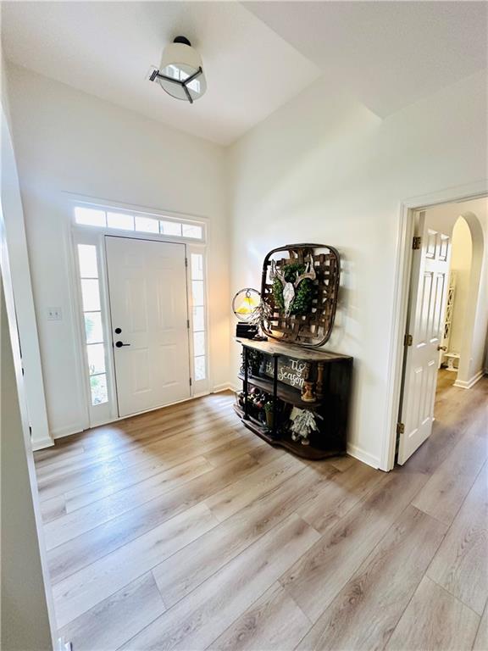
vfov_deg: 102.1
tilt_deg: -7.2
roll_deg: -0.1
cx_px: 244
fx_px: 263
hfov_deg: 85.7
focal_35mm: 14
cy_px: 326
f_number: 2.2
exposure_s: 1/60
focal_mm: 2.22
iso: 250
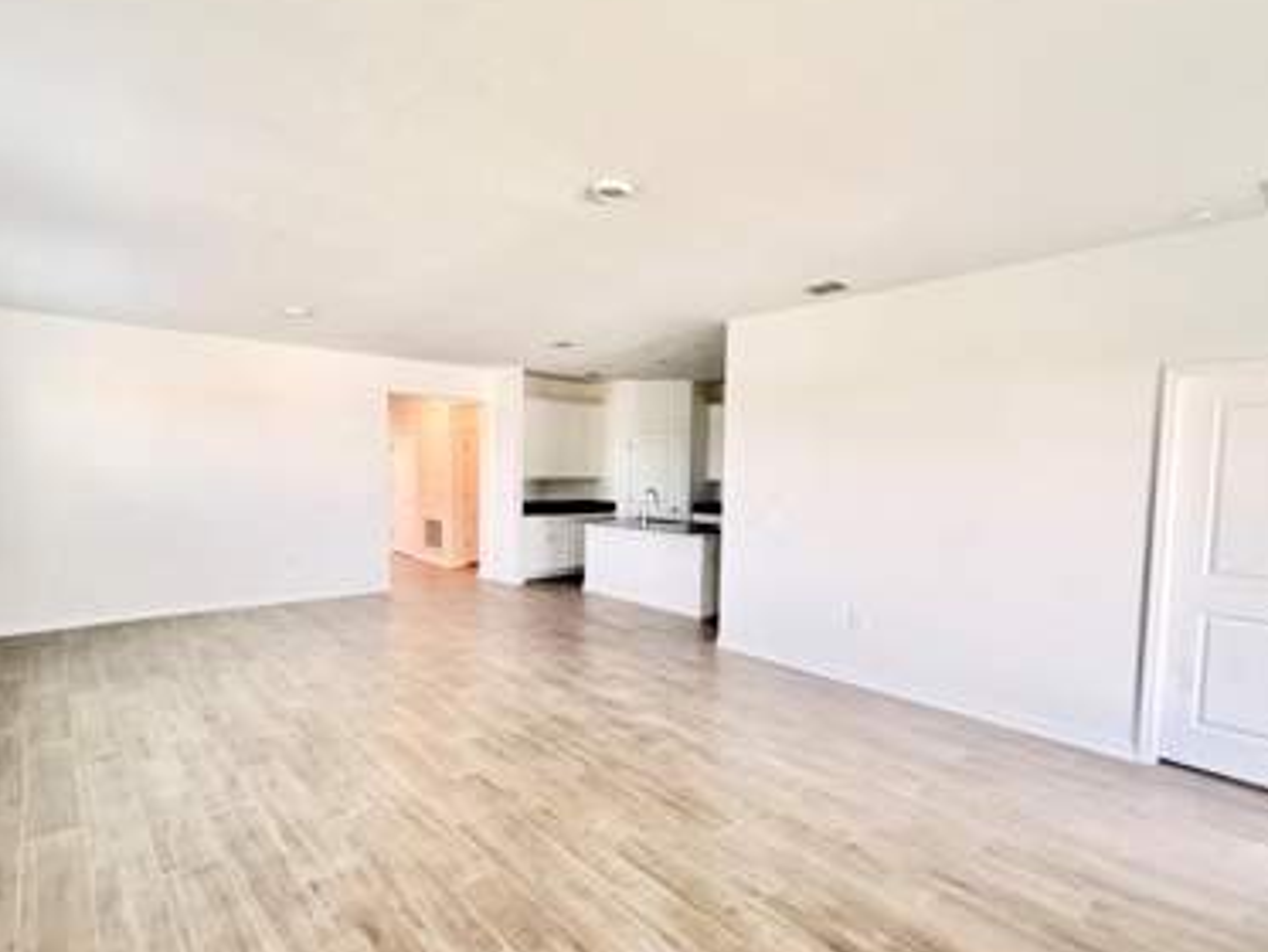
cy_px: 507
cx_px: 639
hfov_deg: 87.7
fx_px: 660
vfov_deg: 71.5
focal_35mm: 18
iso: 320
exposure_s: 1/121
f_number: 2.2
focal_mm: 2.22
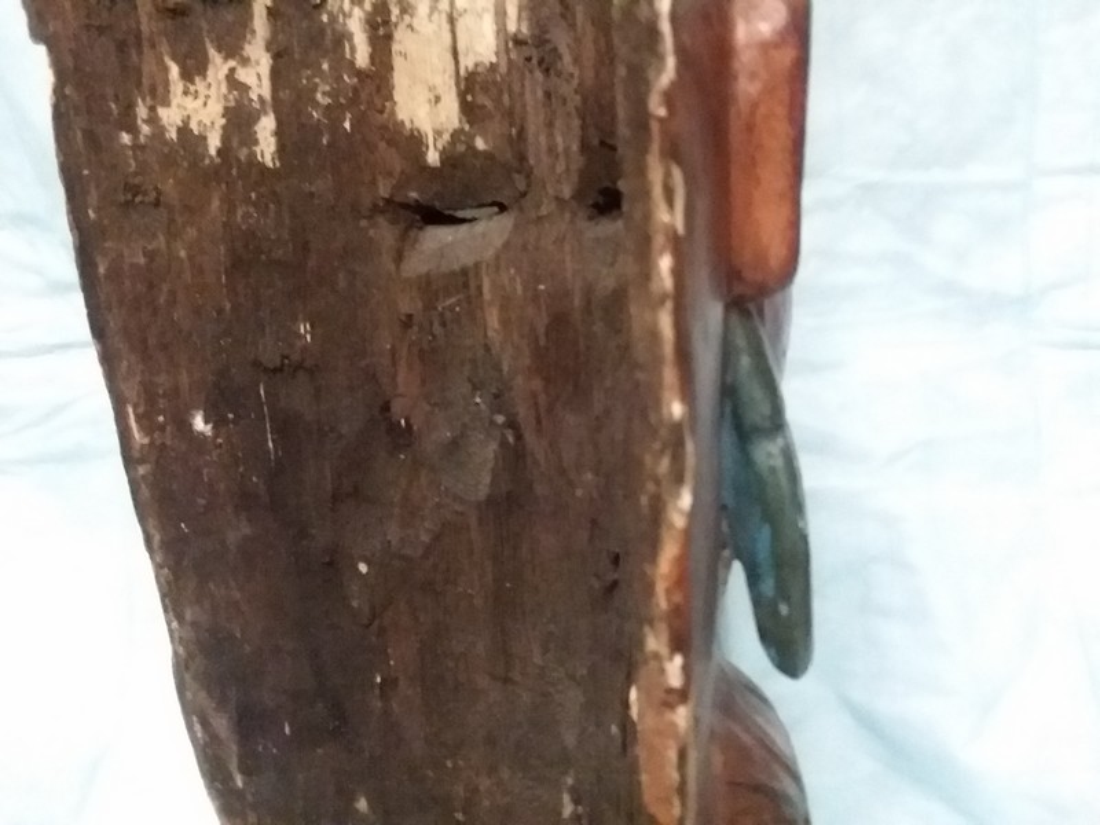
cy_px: 412
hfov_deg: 61.7
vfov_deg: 48.2
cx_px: 550
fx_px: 922
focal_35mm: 29
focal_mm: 2.47
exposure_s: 1/17
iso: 800
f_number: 1.9
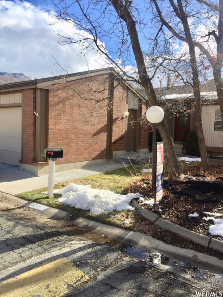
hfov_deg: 48.2
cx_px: 112
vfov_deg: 61.7
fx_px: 249
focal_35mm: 29
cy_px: 148
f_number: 2.2
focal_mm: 4.15
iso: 32
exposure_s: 1/1647
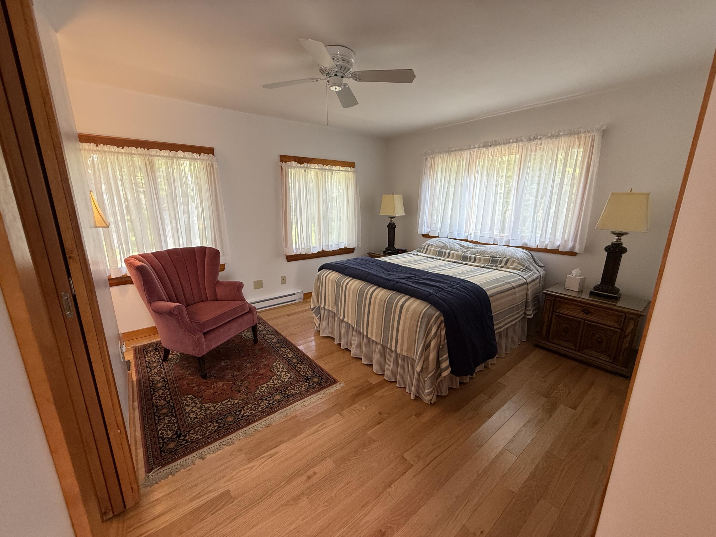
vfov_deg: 85.7
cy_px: 268
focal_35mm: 14
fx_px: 290
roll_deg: -0.6
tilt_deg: -13.7
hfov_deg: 102.1
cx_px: 358
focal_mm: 2.22
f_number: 2.2
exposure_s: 1/99
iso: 160
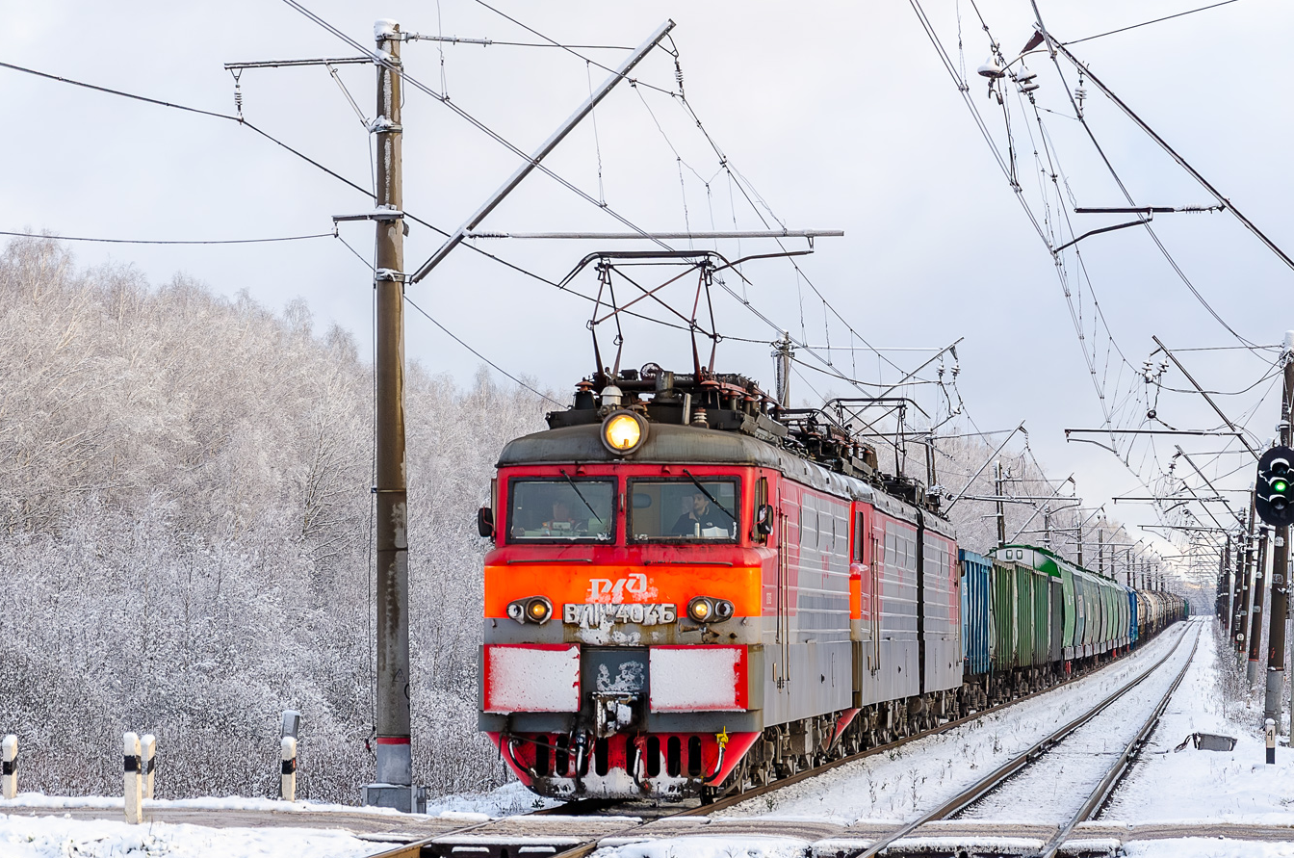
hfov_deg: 16.3
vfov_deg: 10.9
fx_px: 4505
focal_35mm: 126
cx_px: 632
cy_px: 424
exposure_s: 1/400
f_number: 5.3
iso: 200
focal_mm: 75
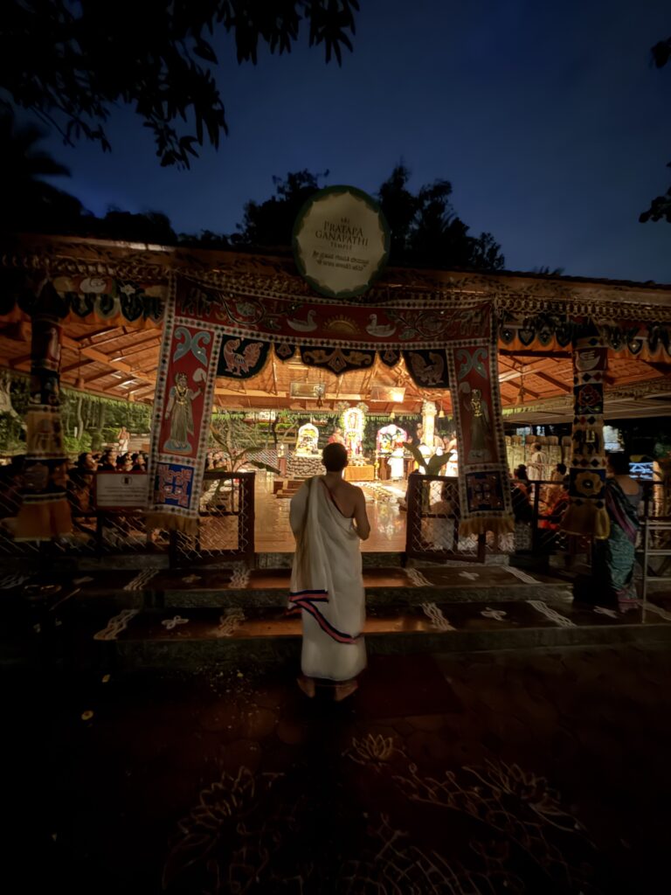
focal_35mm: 14
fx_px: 362
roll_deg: -2.2
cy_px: 448
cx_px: 336
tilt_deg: +1.3
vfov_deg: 102.1
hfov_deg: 85.7
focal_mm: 2.22
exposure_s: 1/4
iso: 1600
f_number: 2.2
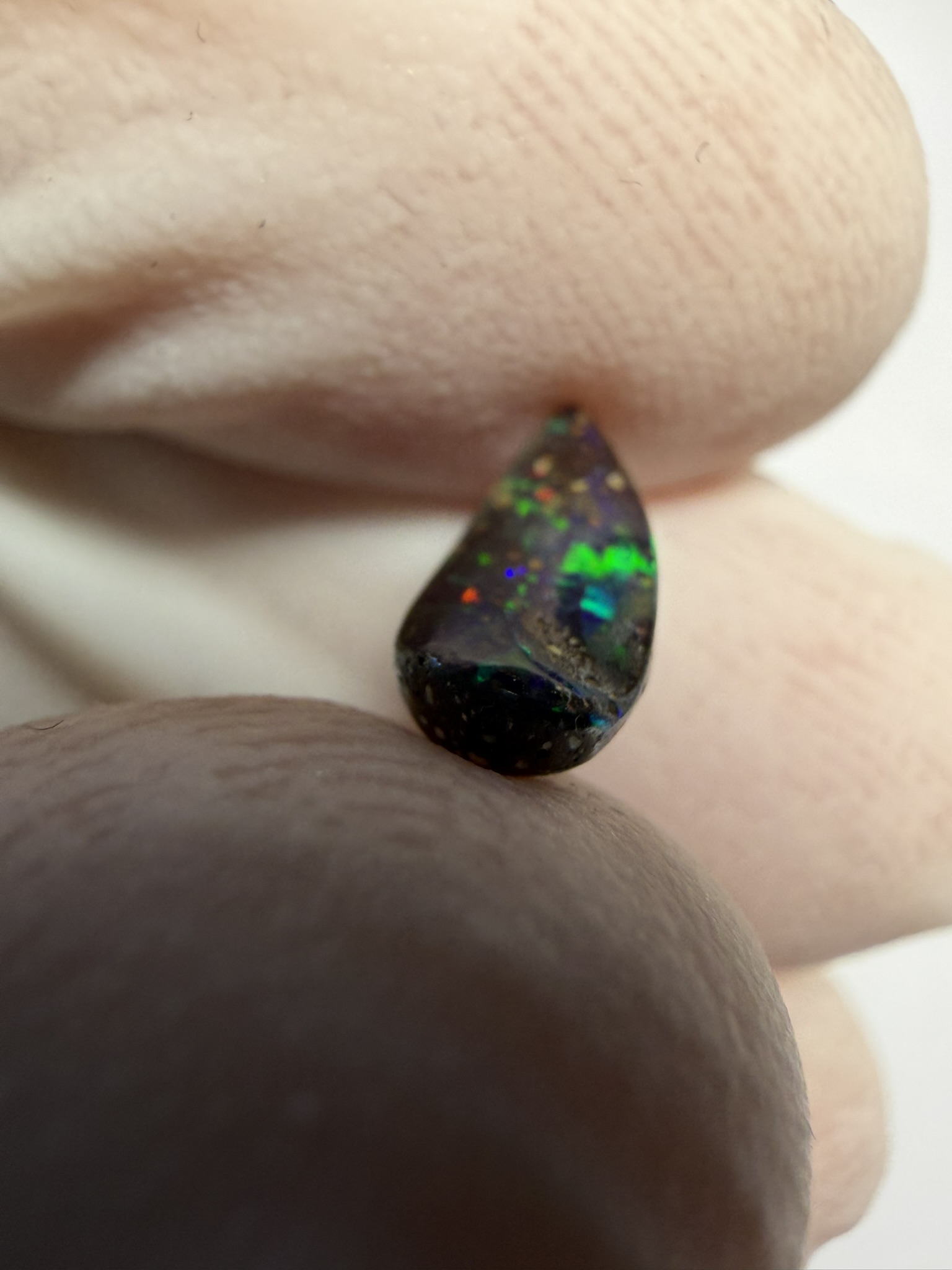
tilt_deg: -76.3
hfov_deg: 53.1
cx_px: 476
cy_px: 635
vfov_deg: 67.3
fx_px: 953
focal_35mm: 26
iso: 80
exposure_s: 1/100
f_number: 2.2
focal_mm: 2.22
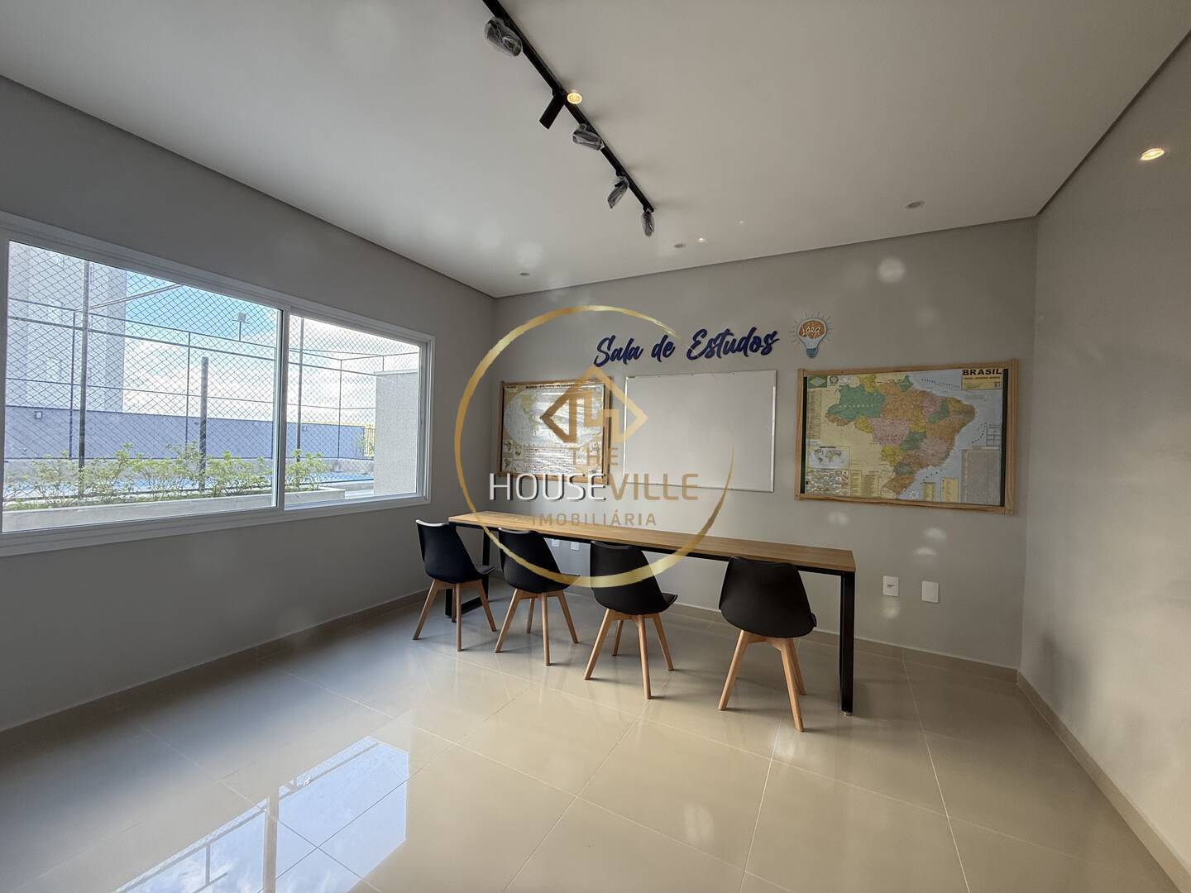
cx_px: 596
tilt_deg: +0.9
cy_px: 446
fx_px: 482
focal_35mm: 14
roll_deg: -2.0
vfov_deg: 85.7
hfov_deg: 102.1
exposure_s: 1/99
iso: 125
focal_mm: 2.22
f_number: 2.2
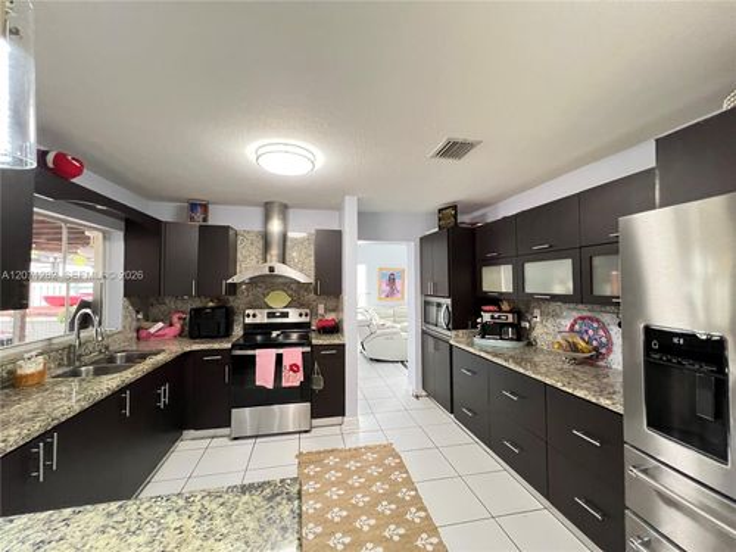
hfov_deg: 106.2
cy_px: 276
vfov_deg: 89.9
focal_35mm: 13
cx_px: 368
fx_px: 276
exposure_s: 1/60
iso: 640
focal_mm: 1.57
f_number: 1.8
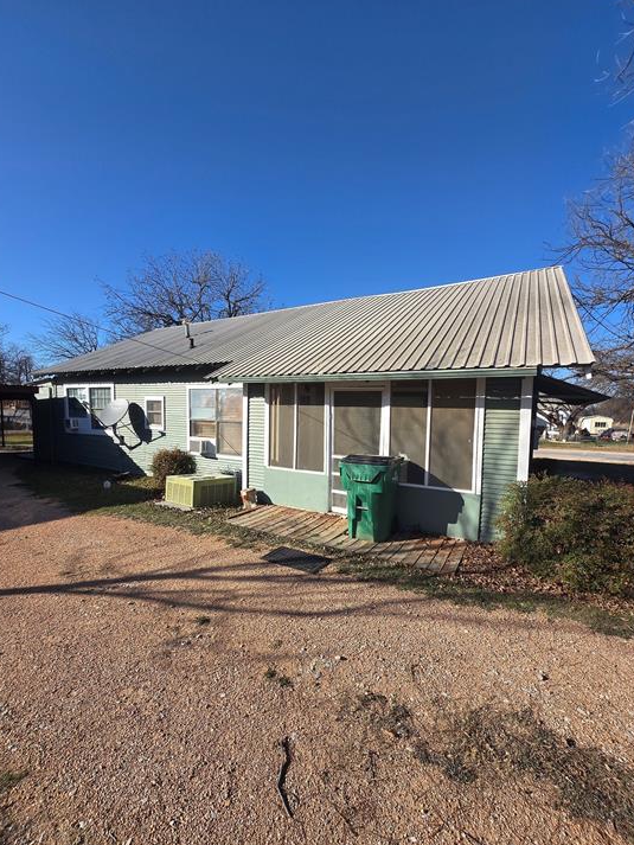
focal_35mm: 14
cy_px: 446
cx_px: 306
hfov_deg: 85.7
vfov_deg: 102.0
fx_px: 342
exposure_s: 1/1154
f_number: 2.2
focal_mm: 1.7
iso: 25
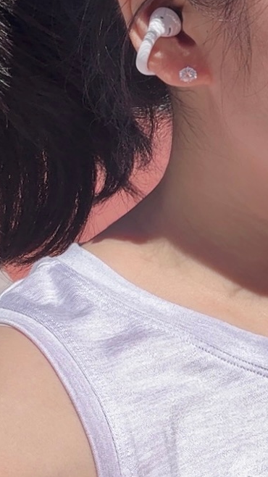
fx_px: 1036
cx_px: 294
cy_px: 109
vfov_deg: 25.5
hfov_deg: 14.4
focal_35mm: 82
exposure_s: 1/1316
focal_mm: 2.69
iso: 25
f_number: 1.9
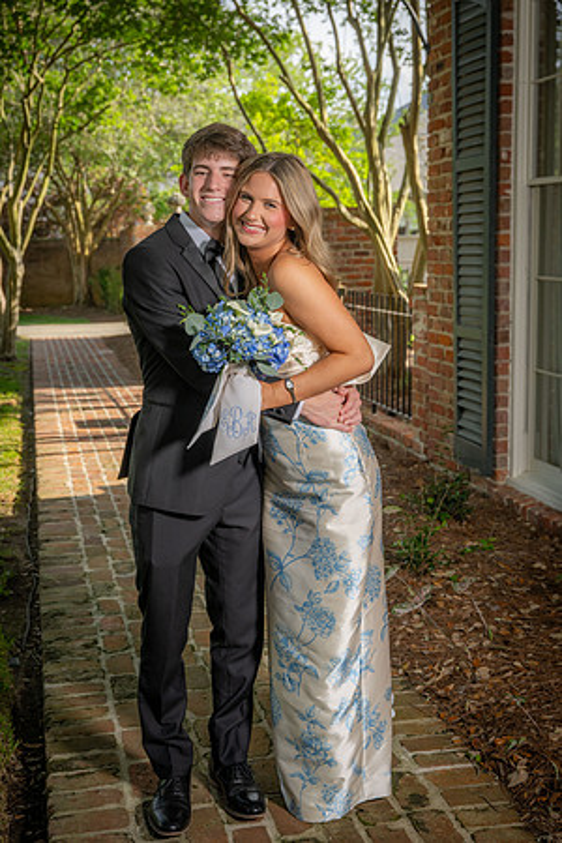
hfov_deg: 29.2
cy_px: 422
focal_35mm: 46
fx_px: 1077
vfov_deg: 42.7
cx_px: 281
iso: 100
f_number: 5.6
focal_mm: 46
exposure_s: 1/160
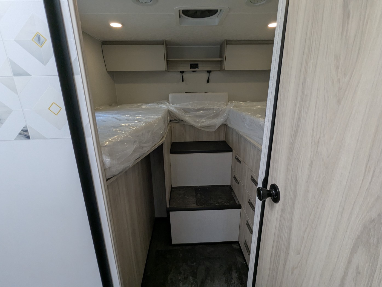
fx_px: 177
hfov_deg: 94.4
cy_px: 144
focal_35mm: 16
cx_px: 191
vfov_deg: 78.2
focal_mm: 2.35
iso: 155
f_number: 2.2
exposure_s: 1/301
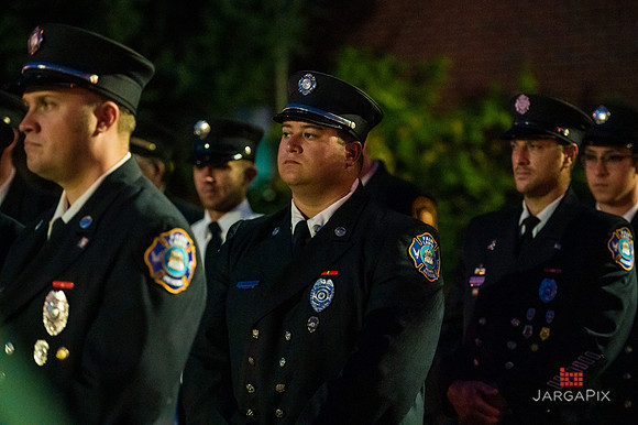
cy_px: 212
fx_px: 2161
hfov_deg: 16.8
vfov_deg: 11.2
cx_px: 319
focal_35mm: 122
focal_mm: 122
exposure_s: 1/60
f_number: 3.2
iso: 12800
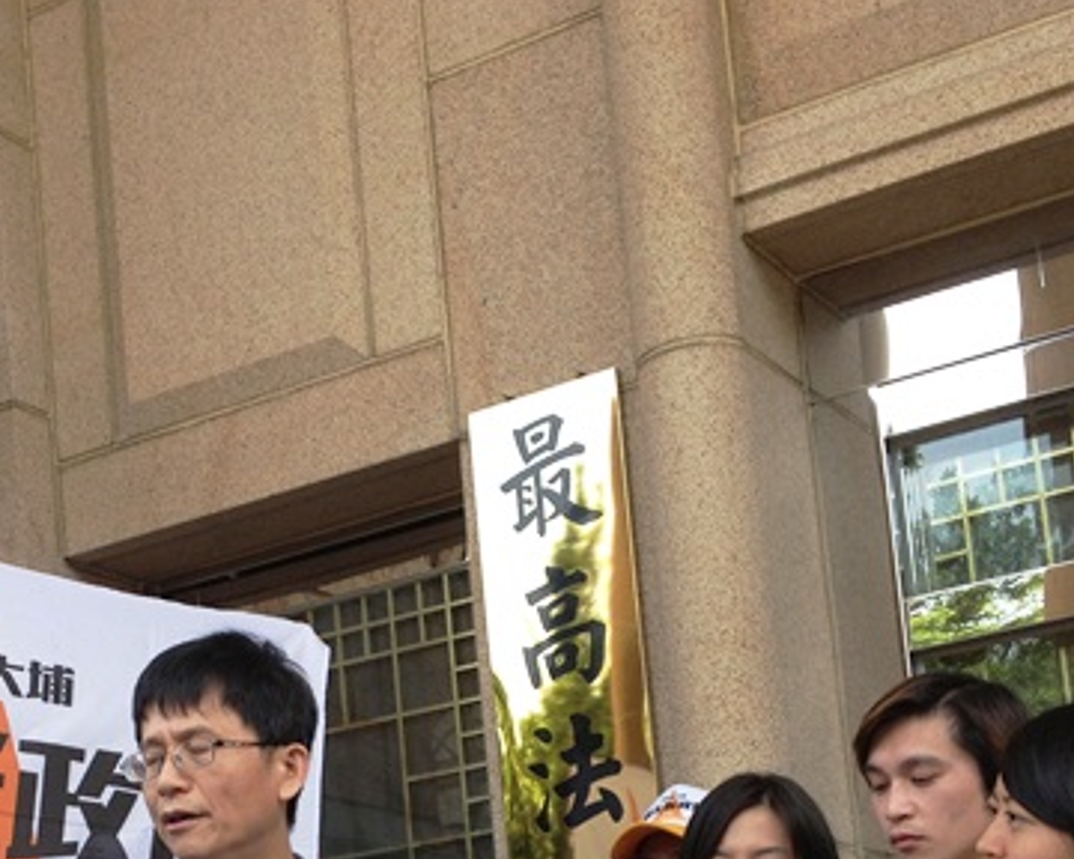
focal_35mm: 76
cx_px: 337
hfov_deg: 24.9
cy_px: 868
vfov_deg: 19.6
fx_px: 2416
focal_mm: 4.28
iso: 50
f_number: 2.4
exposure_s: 1/290
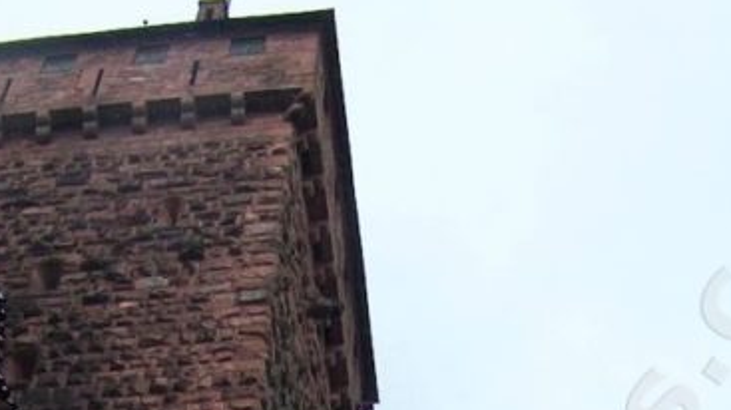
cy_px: 788
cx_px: 382
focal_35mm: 88
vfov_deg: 12.3
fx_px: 1705
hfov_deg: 24.2
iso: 100
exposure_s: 1/568
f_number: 4
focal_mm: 7.6
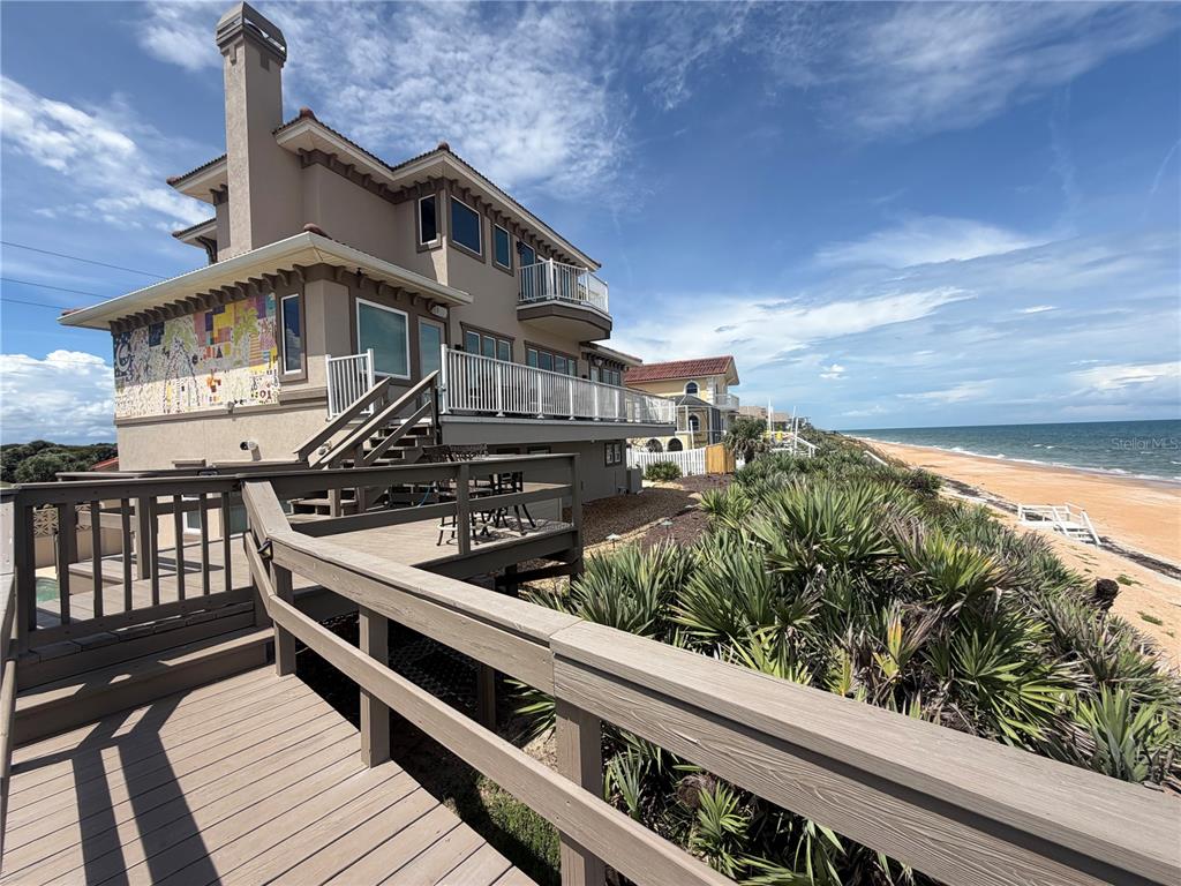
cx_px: 590
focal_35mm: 14
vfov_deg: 85.7
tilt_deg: -3.0
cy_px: 443
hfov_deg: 102.1
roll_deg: +2.2
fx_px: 478
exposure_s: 1/1167
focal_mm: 2.22
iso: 20
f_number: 2.2
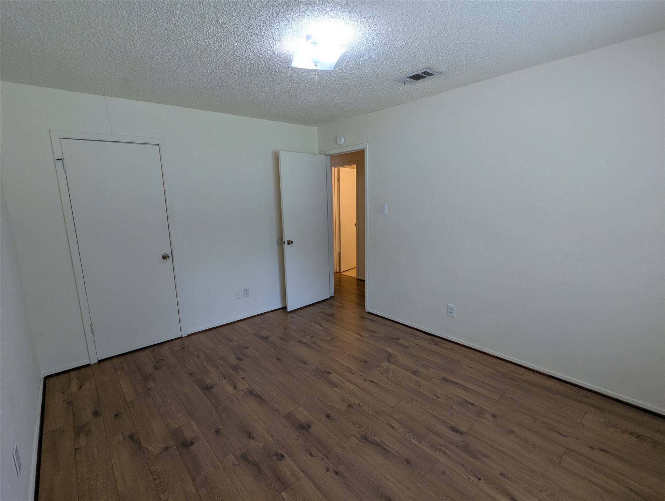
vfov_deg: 78.2
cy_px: 250
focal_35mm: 16
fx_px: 308
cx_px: 332
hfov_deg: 94.4
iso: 59
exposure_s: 1/40
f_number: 2.2
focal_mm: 2.35
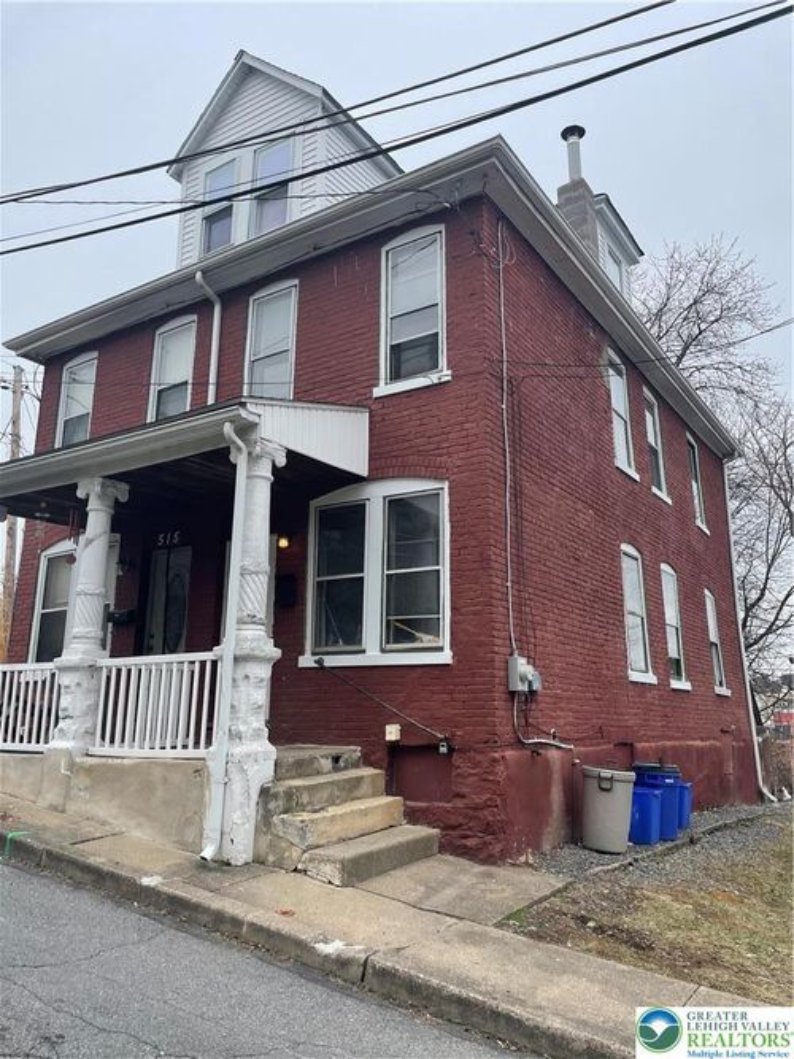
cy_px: 530
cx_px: 397
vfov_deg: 67.3
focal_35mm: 26
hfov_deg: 53.0
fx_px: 795
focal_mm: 4.2
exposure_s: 1/1825
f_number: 1.6
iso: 32
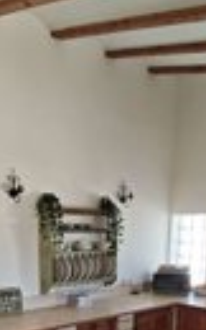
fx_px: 369
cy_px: 330
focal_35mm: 41
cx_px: 85
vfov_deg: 41.9
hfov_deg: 31.1
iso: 100
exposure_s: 1/52.2
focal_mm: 2.16
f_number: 2.2
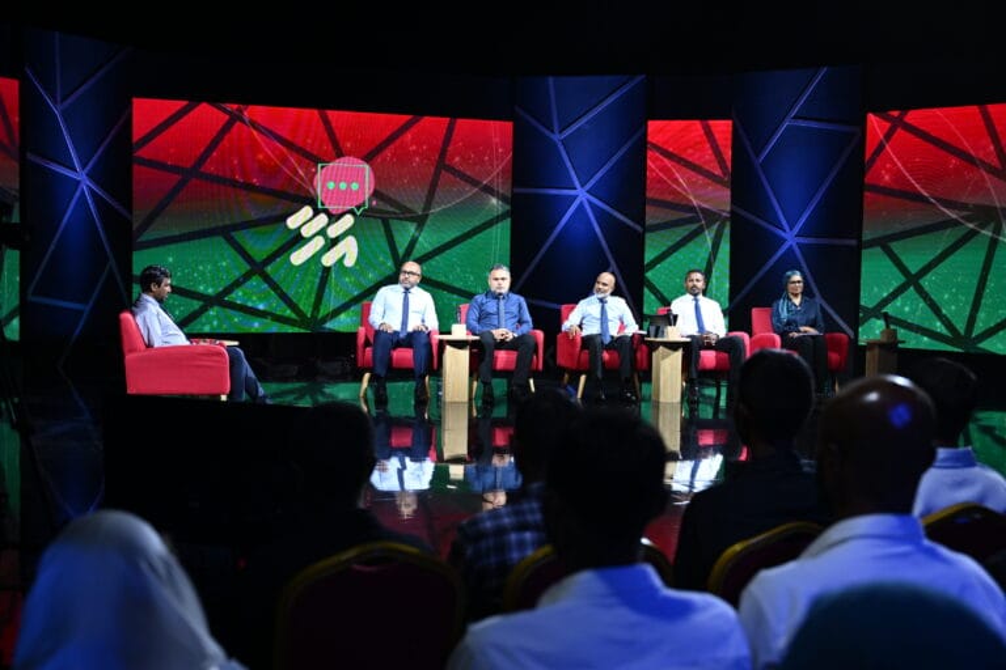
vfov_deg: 27.0
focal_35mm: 50
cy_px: 335
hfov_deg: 39.6
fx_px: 1397
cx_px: 503
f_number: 4
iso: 1000
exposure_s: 1/125
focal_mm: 50
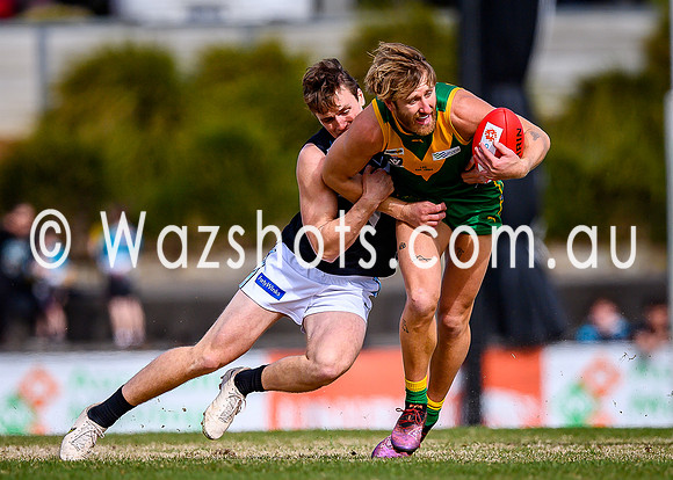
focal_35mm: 1055
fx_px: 20169
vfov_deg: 1.4
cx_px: 398
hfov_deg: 1.9
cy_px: 261
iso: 220
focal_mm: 500
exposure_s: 1/3200
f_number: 4
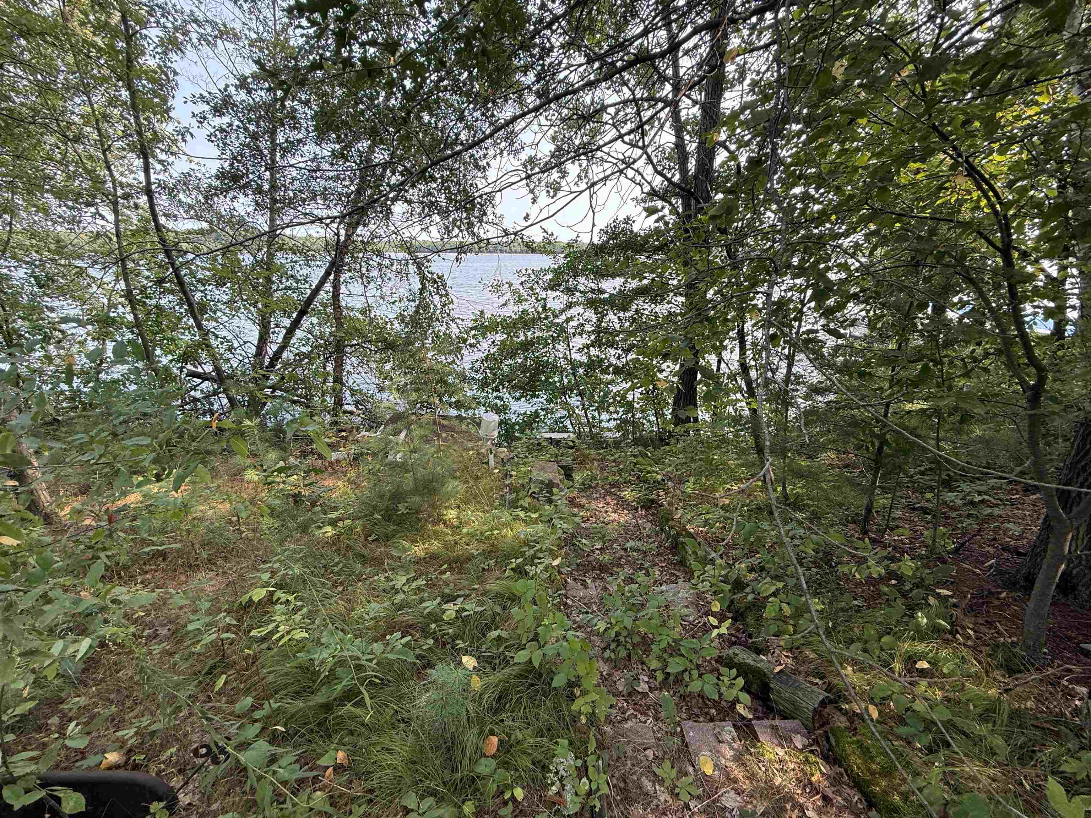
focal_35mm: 14
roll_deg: -0.8
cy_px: 409
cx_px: 546
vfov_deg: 85.7
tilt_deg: -19.8
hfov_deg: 102.1
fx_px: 441
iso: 50
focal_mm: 2.22
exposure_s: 1/186
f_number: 2.2
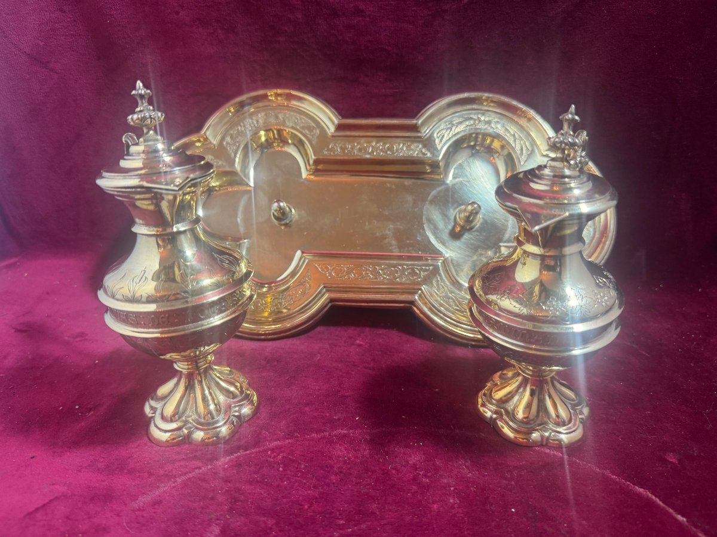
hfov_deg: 71.6
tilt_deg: -25.2
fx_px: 497
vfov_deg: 56.8
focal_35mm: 24
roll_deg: +0.9
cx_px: 358
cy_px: 268
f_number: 1.78
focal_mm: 6.76
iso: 160
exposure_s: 1/50
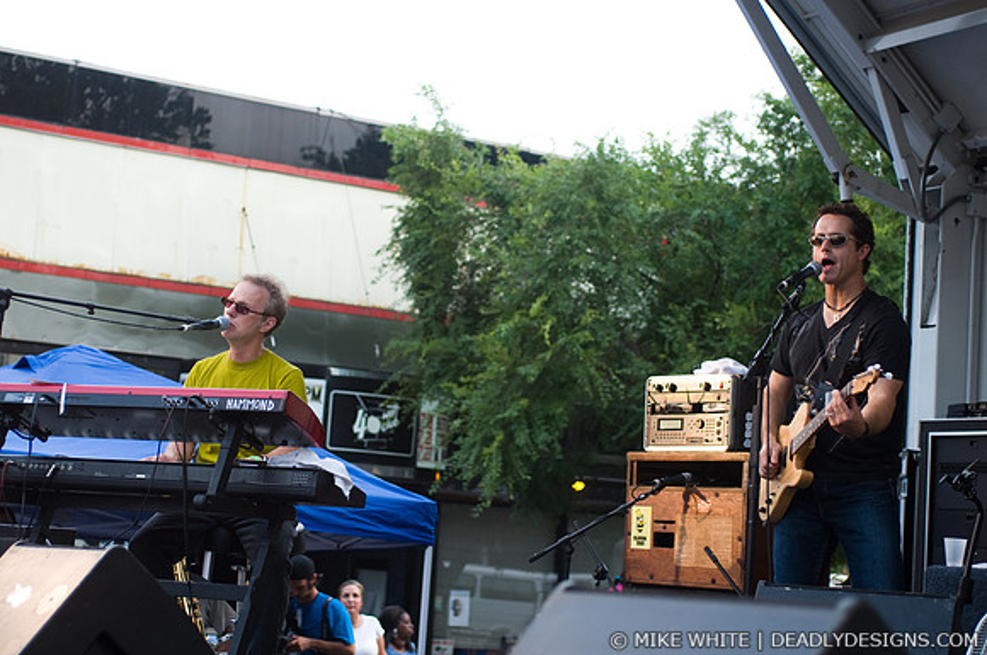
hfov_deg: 28.1
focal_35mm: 72
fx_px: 1971
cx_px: 494
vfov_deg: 18.9
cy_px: 328
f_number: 3.2
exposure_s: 1/200
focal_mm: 48
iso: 200
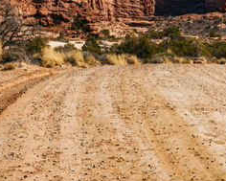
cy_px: -8
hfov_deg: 11.5
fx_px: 1117
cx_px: 214
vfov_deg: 9.2
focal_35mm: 167
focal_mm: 70
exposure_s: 1/320
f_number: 8
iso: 64
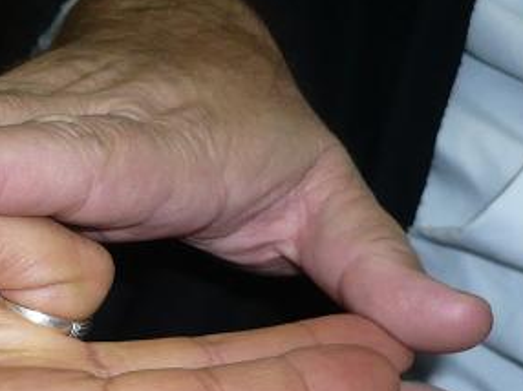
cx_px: -7
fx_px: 1419
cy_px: 283
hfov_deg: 20.2
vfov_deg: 15.6
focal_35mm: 94
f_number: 2.8
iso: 100
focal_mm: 5.8
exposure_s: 1/30
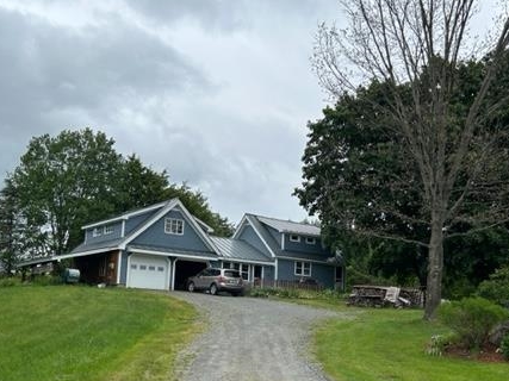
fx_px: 573
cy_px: 238
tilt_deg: +8.8
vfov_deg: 36.6
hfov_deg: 47.9
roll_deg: -1.7
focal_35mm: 39
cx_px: 260
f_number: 1.5
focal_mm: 5.7
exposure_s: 1/4274
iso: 50
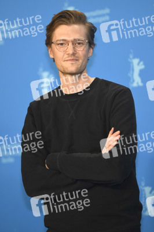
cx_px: 77
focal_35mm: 200
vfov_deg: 10.3
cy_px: 116
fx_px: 1285
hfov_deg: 6.9
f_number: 3.2
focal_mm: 200
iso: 800
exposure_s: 1/400
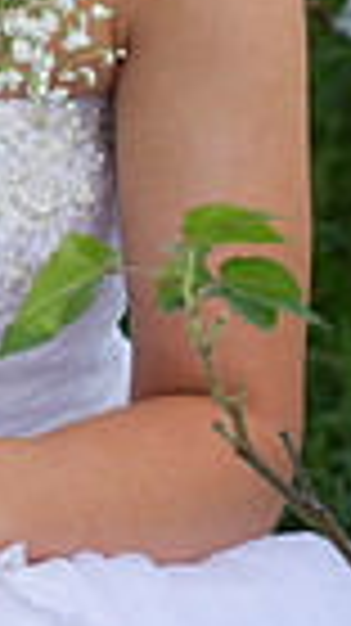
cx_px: -268
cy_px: -32
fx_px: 6166
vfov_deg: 5.8
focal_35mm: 372
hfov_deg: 3.2
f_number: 6.3
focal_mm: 110
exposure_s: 1/200
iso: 160
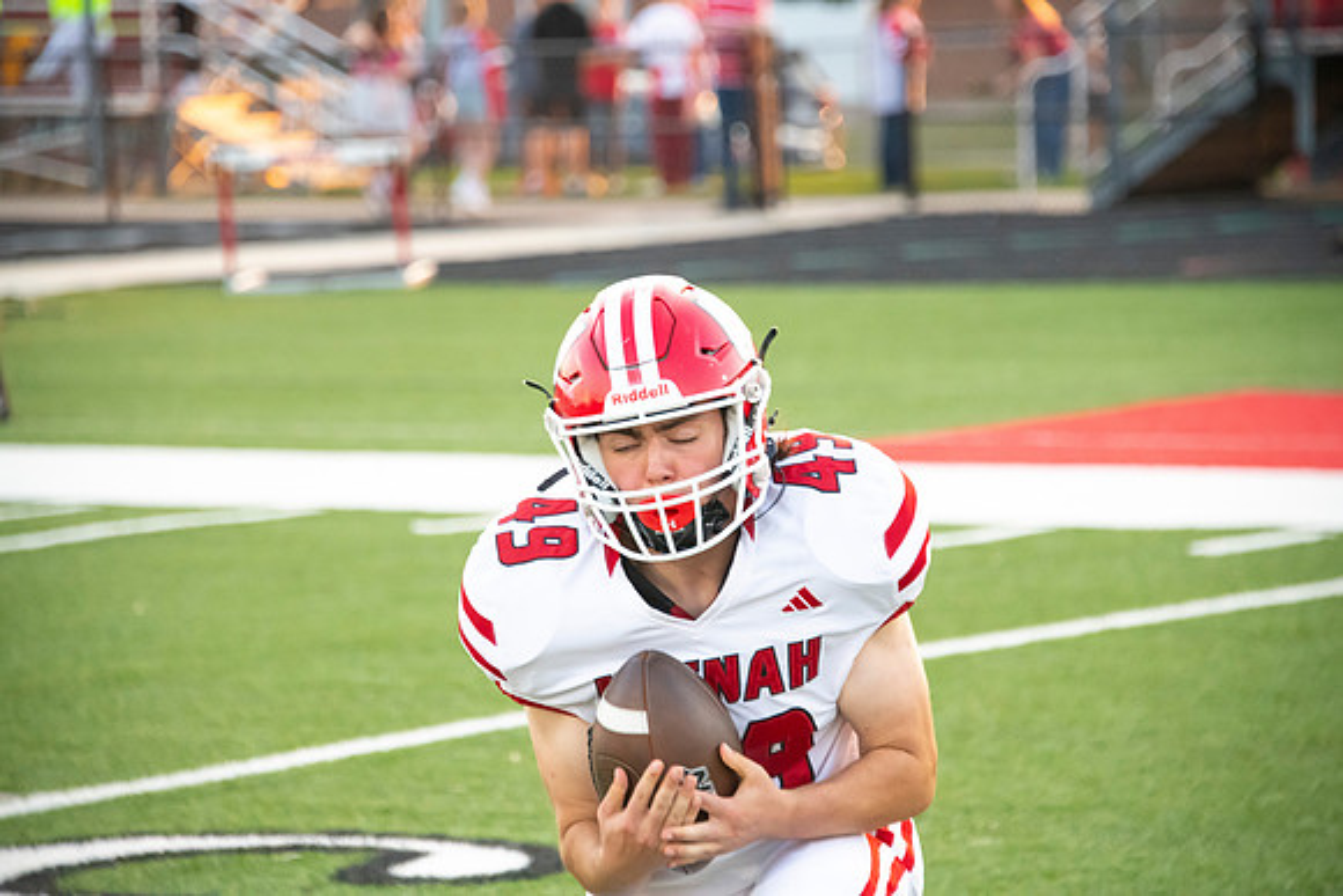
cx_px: 672
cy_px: 448
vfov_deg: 6.9
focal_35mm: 200
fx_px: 7463
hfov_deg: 10.3
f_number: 5.6
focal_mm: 200
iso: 4000
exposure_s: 1/800
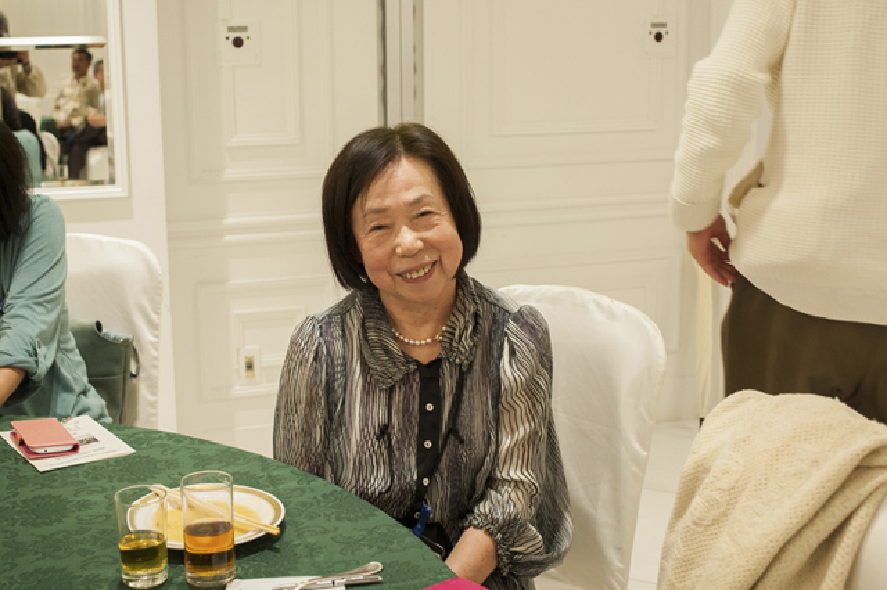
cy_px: 295
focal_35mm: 35
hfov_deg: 54.5
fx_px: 862
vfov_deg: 37.8
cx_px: 444
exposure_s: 1/100
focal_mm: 35
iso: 500
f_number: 5.6
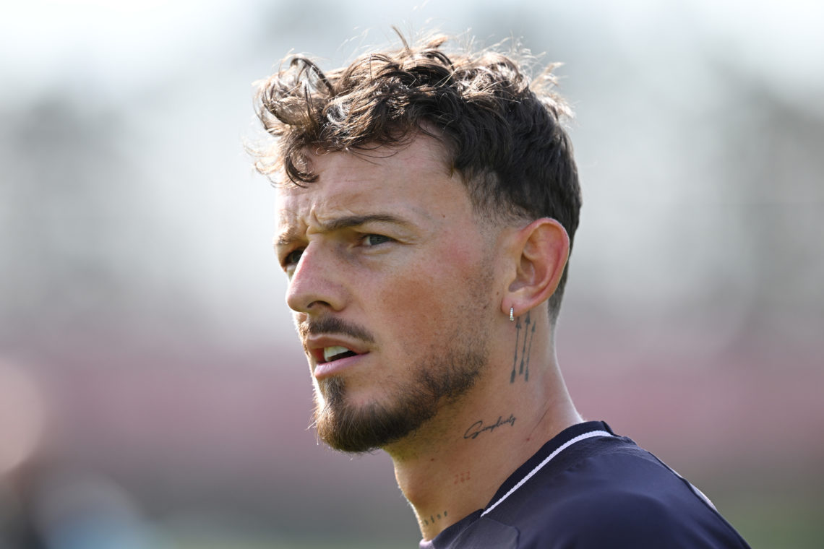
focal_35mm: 400
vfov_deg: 3.4
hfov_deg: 5.2
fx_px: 9155
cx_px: 412
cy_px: 274
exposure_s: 1/2000
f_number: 4
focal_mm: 400
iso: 500
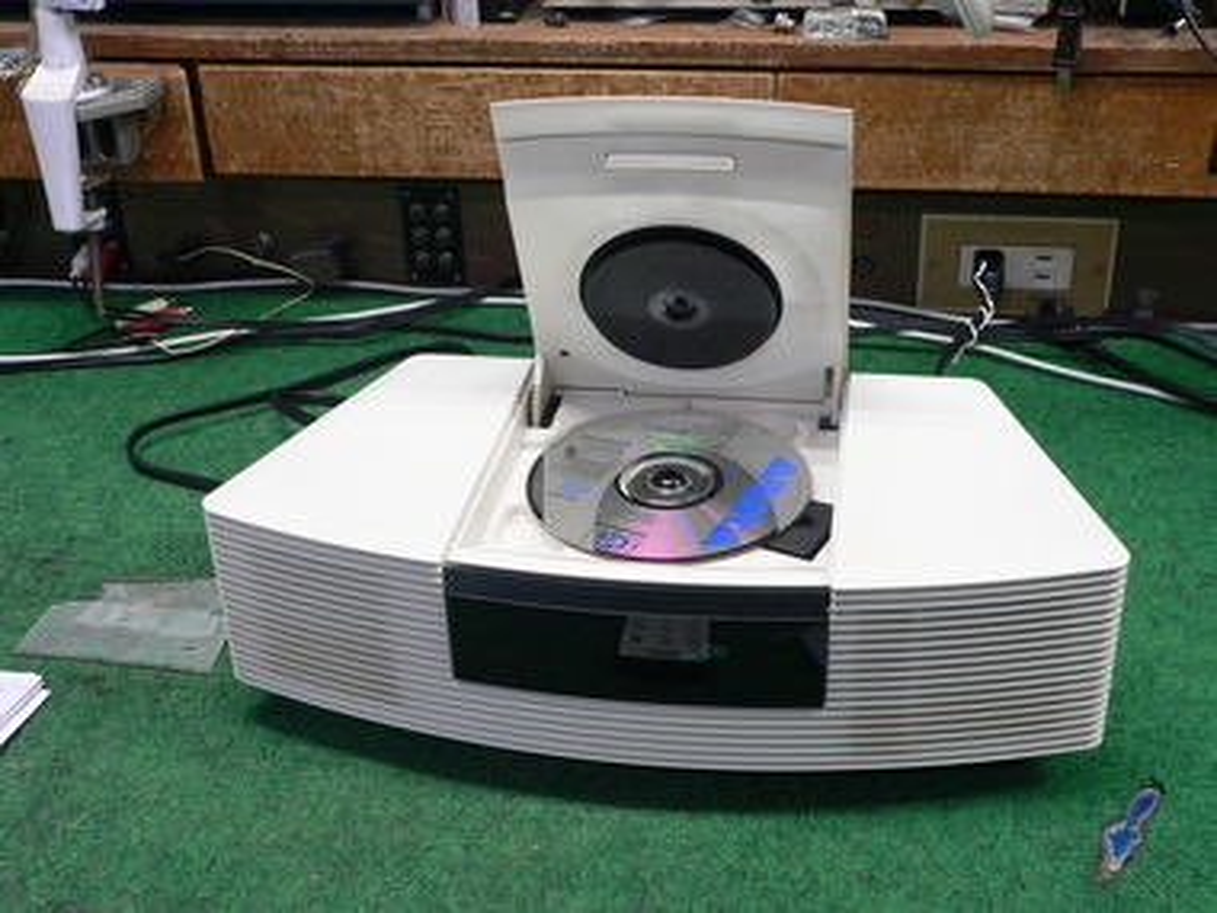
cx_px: 608
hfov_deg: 42.1
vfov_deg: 32.2
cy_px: 456
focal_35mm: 45
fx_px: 1582
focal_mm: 7.4
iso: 200
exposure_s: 1/20
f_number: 2.8
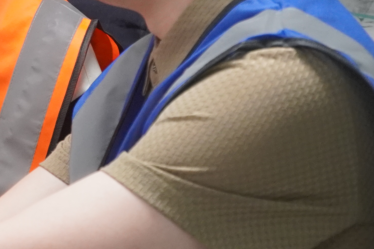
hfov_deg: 10.5
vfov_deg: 7.2
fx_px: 1974
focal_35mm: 190
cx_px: -152
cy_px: 88
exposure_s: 1/160
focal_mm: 31
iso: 1250
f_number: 4
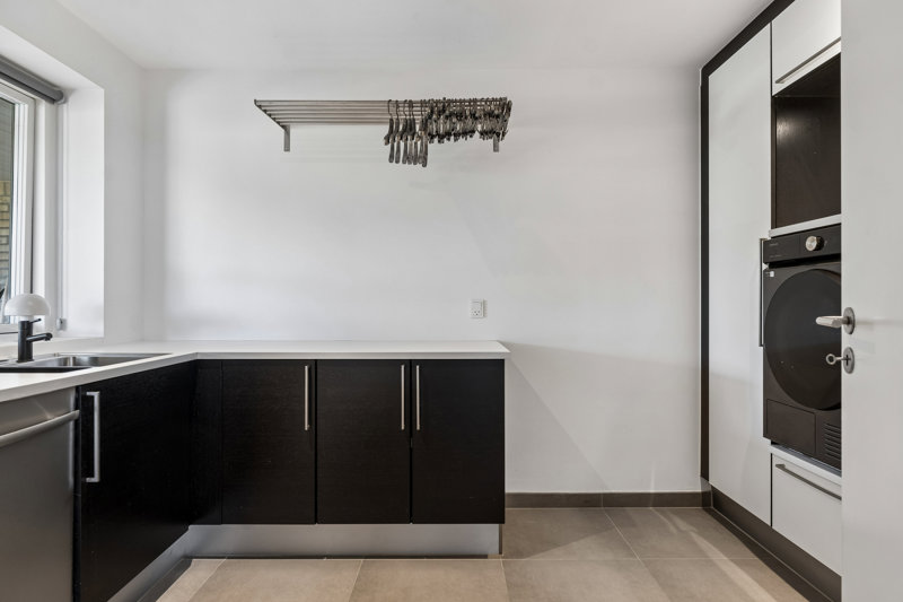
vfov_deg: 61.3
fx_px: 508
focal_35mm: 20
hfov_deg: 83.3
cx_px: 452
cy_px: 301
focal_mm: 13.5
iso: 200
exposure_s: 1/5
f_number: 8
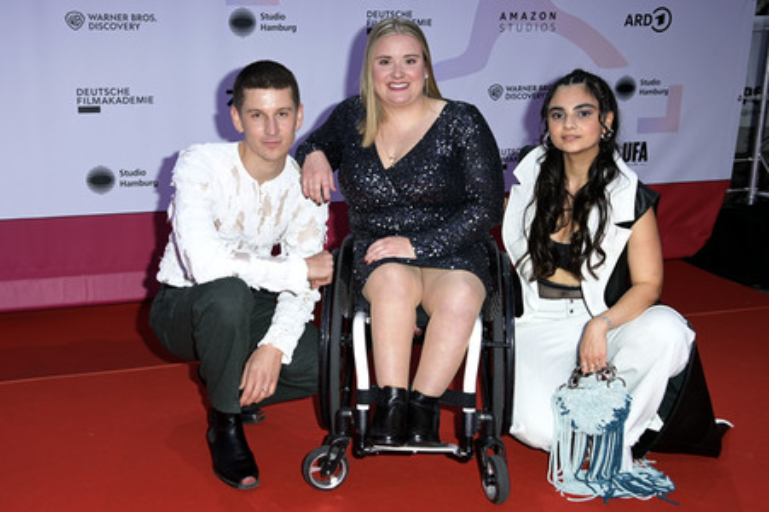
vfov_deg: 30.5
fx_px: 939
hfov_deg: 44.5
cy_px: 256
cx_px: 384
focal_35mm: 44
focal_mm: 44
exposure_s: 1/250
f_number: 5.6
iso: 400
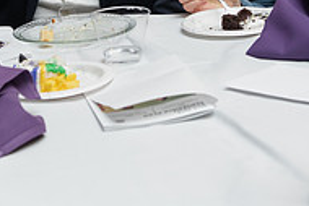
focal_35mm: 134
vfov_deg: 10.1
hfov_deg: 15.2
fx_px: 1151
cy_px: -25
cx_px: 91
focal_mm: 44
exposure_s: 1/160
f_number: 5
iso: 2000
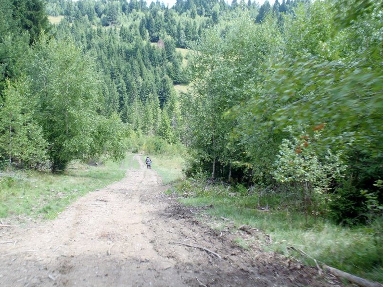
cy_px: 134
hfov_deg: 51.4
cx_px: 191
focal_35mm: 36
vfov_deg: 39.6
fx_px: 398
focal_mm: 5
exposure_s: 1/125
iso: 80
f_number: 3.9
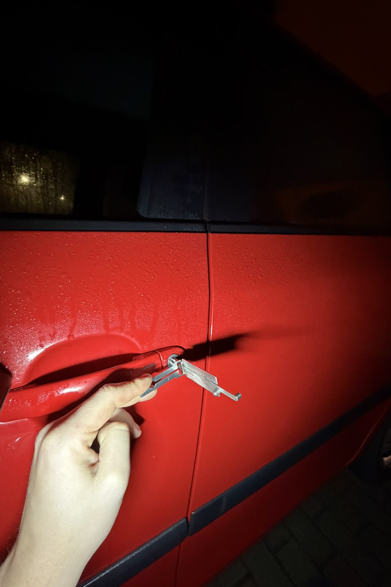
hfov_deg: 77.3
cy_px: 290
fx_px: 244
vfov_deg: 100.4
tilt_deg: -12.7
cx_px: 196
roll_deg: -7.3
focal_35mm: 15
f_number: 2.2
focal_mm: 2.22
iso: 1000
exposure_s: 1/33
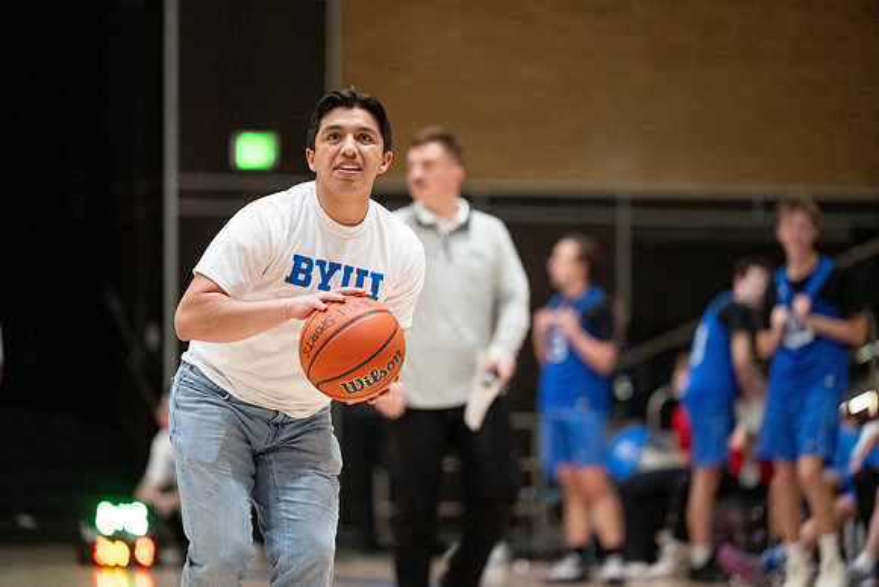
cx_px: 440
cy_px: 294
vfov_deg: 6.9
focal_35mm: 200
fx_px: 4884
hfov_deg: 10.3
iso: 5000
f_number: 2.8
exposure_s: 1/500
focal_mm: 200
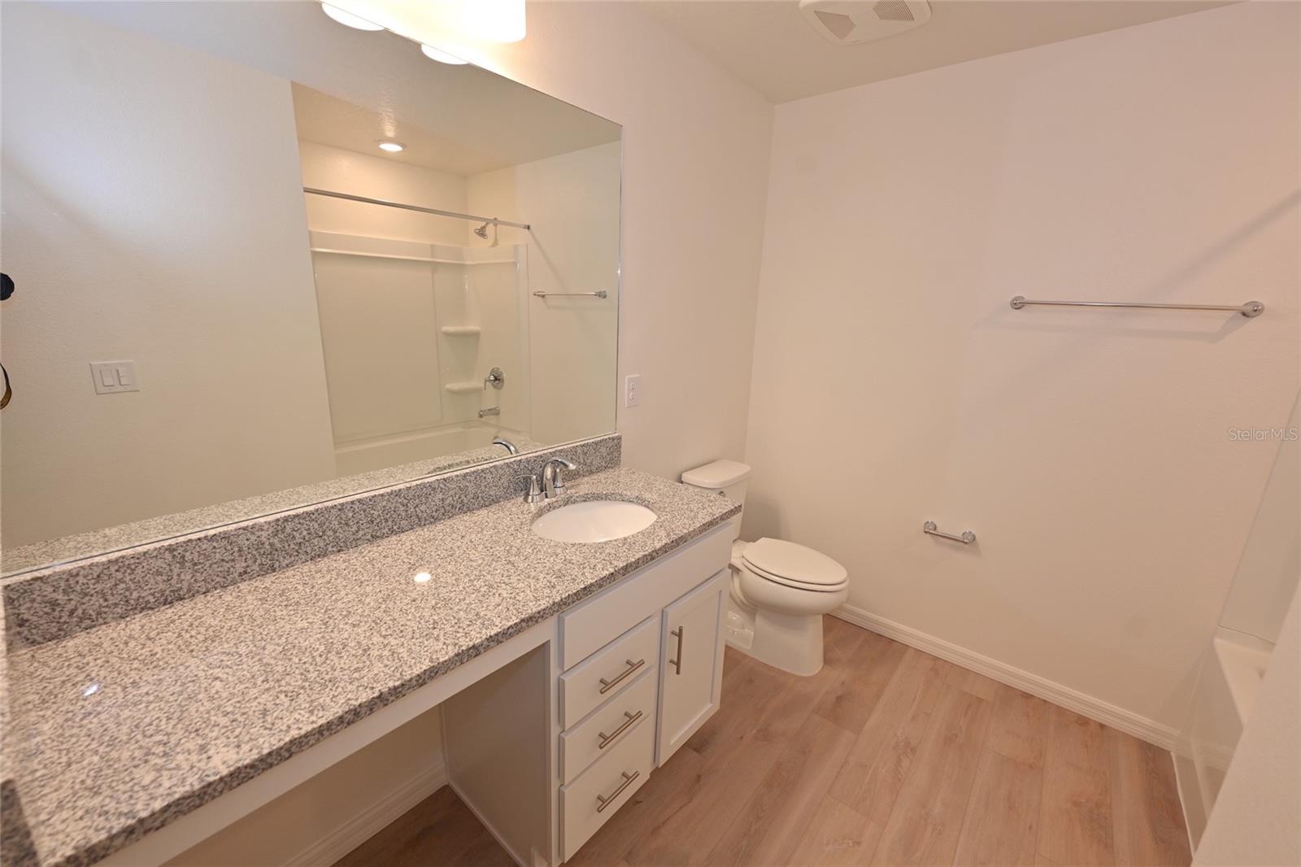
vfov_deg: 79.2
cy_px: 434
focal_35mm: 14
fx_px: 524
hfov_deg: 102.3
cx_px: 650
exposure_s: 1/80
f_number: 4.5
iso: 200
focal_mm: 14.5
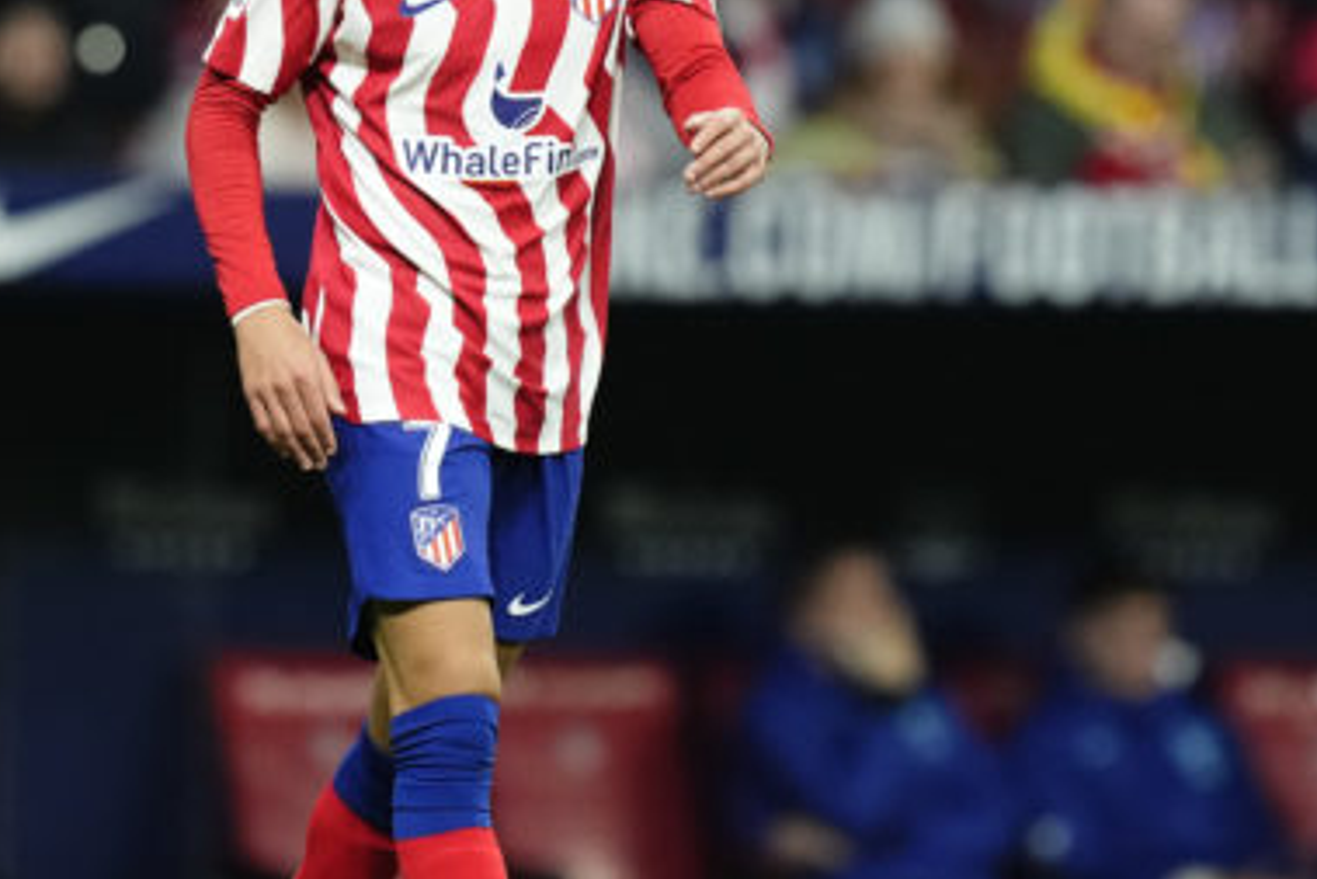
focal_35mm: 811
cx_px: 306
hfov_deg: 2.5
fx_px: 29679
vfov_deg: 1.7
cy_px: 327
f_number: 3.2
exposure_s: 1/1600
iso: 3200
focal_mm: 400
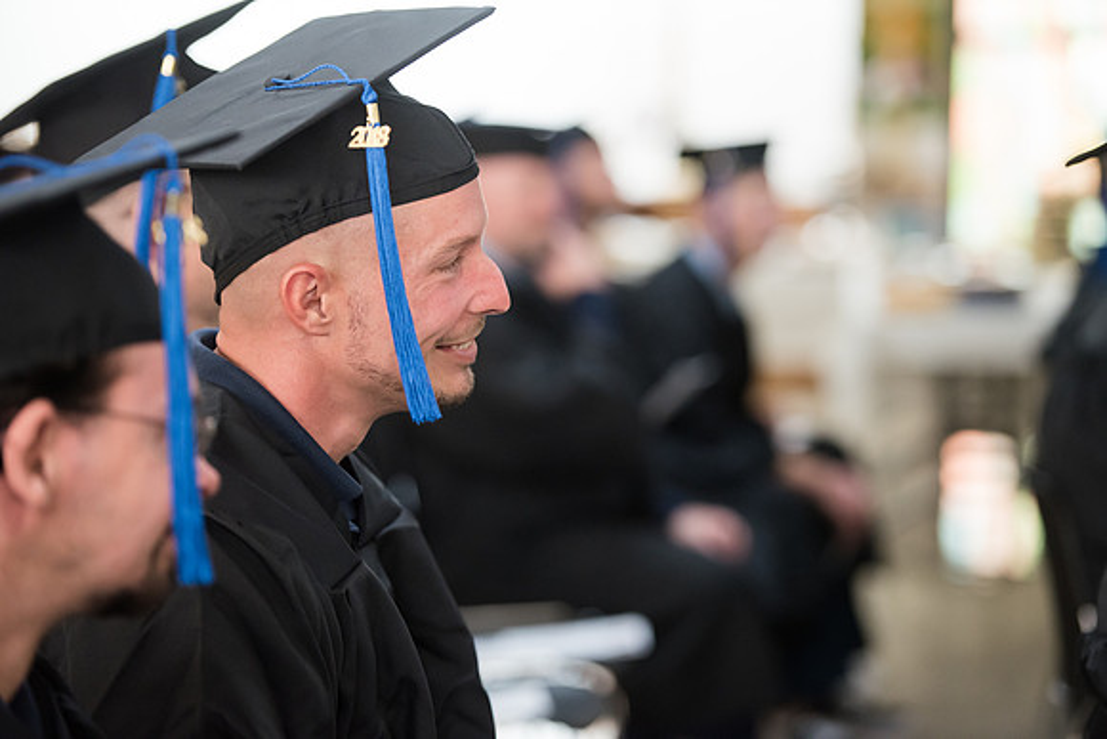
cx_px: 554
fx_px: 3844
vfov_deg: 11.0
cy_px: 370
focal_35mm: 125
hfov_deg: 16.4
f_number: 2.8
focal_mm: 125
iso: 2500
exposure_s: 1/200
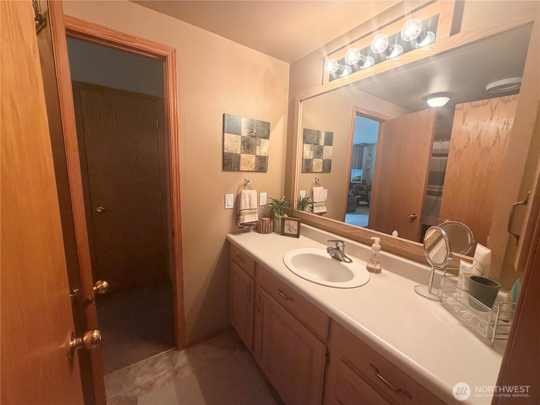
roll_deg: -1.7
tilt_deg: -9.9
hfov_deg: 102.1
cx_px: 270
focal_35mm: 14
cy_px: 202
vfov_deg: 85.7
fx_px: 218
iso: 320
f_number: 2.2
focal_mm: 2.22
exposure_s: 1/60
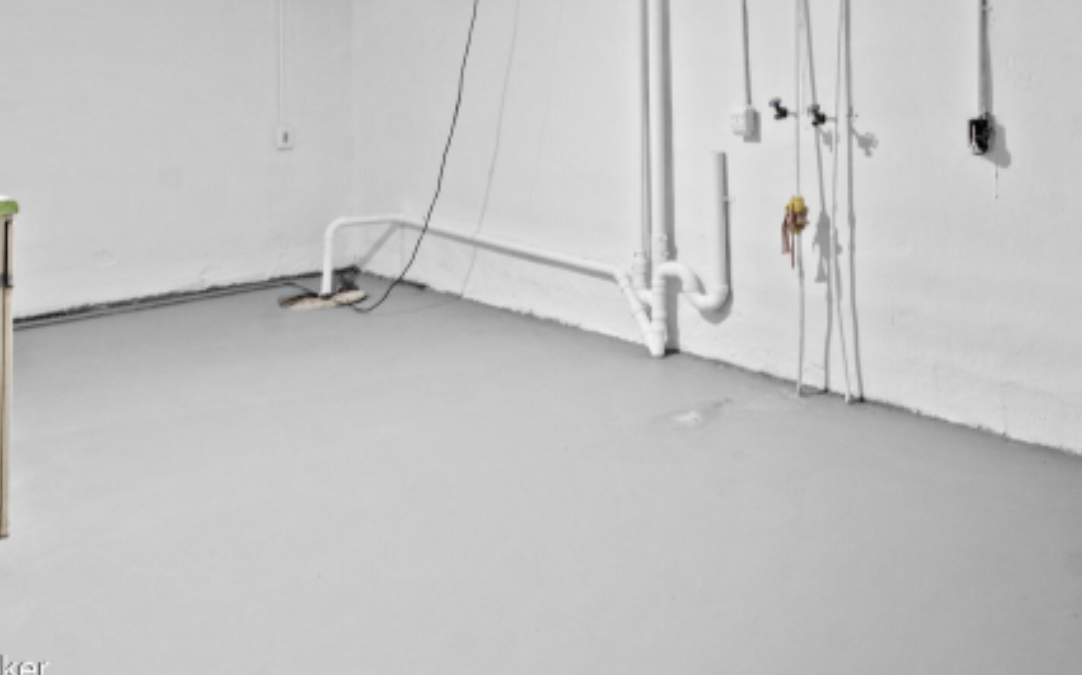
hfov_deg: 67.4
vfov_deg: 42.7
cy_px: 89
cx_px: 672
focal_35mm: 27
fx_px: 796
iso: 400
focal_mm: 10
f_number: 11
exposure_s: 3.2
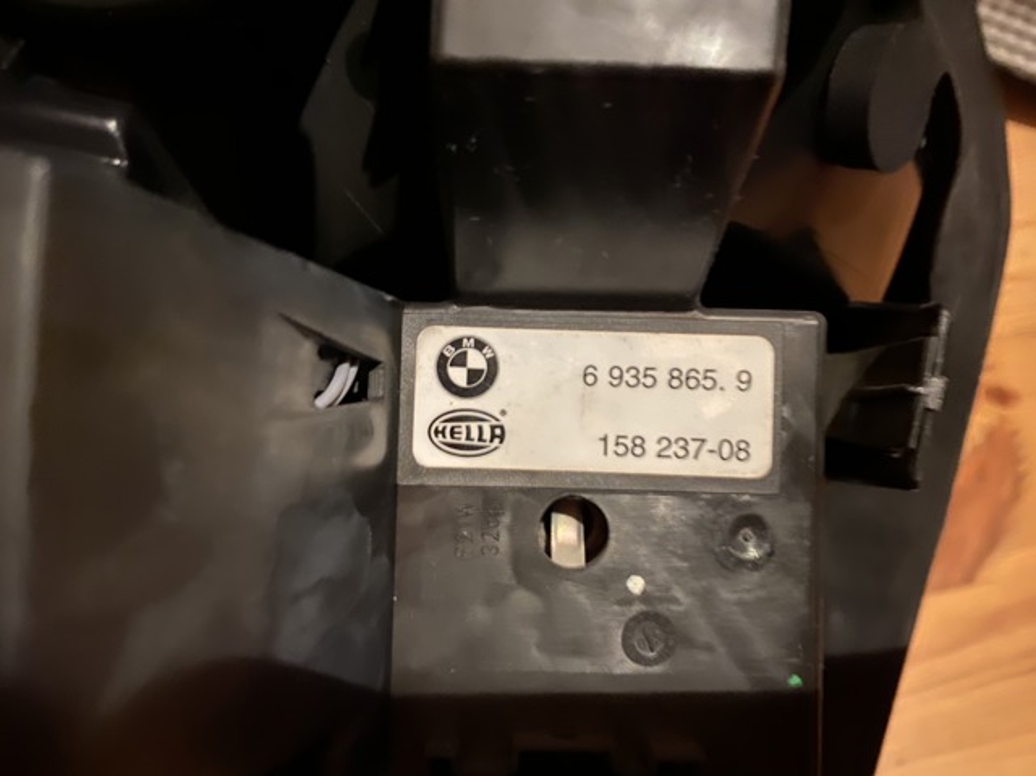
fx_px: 778
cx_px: 518
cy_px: 388
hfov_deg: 67.3
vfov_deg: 53.0
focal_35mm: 26
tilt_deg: -60.3
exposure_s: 1/8
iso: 640
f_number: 1.8
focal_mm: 4.25
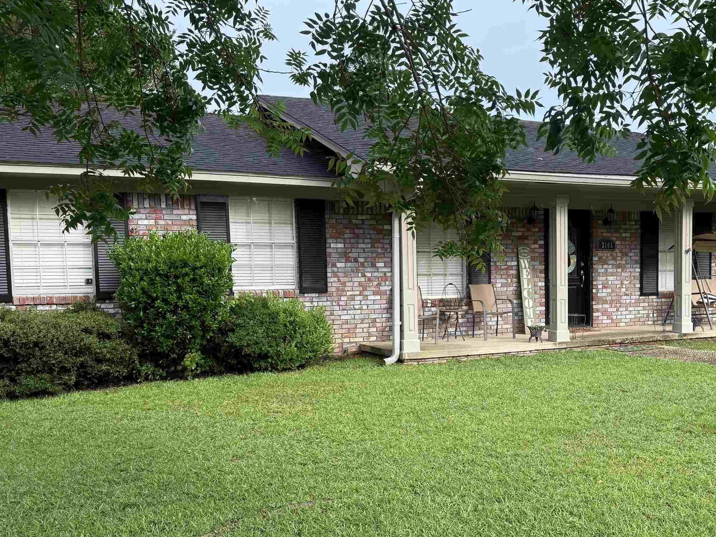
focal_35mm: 37
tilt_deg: -3.7
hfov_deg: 49.0
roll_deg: +0.4
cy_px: 319
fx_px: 765
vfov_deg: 38.5
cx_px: 494
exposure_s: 1/1075
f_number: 1.78
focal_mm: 6.76
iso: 80
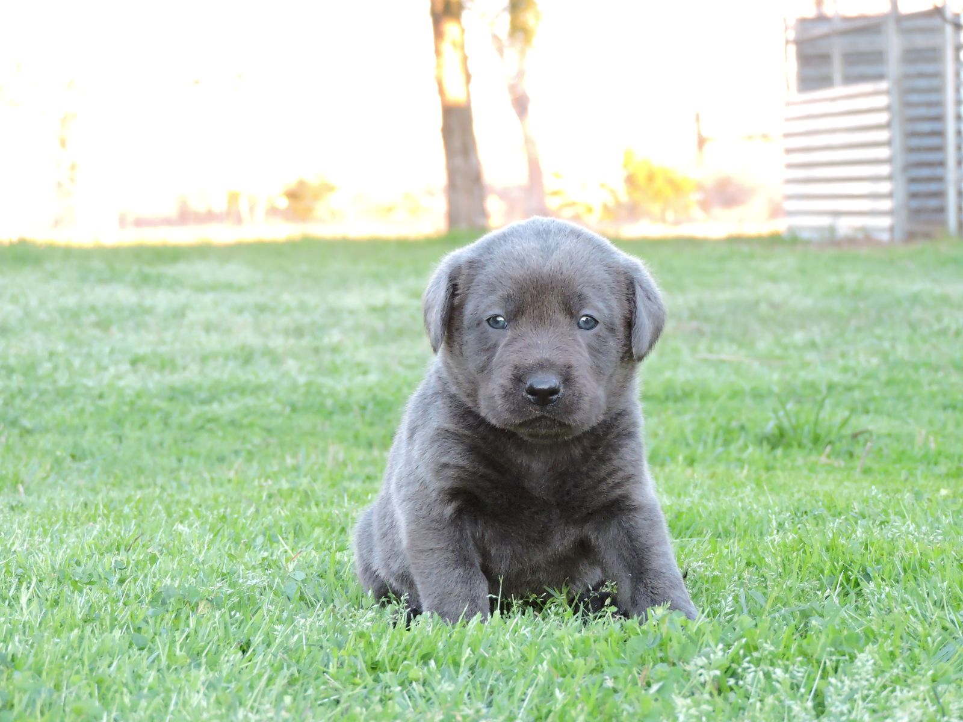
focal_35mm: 135
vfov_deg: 11.0
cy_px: 361
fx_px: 3756
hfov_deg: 14.6
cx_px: 482
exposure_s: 1/80
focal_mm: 24.1
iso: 800
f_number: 4.3
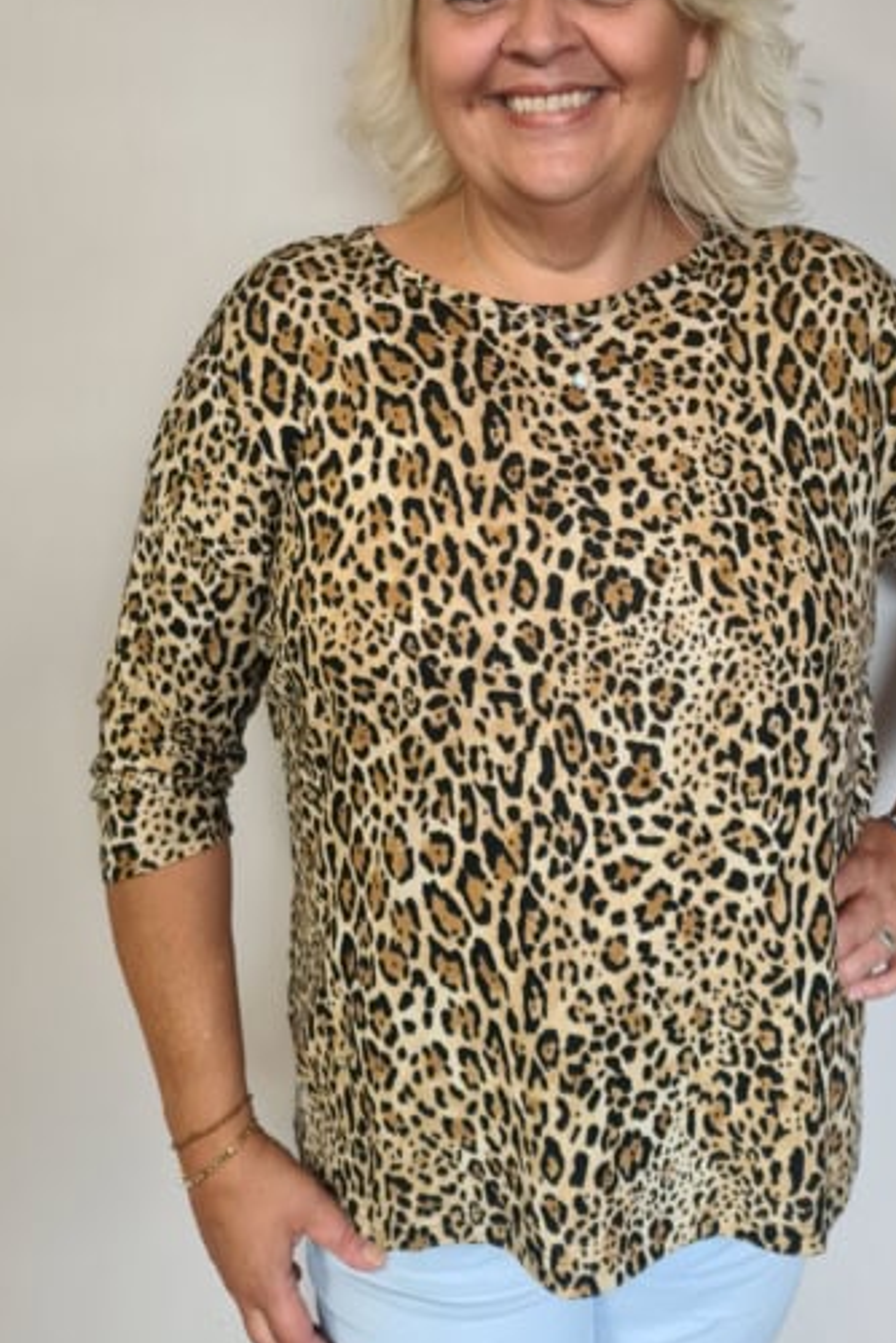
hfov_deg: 36.8
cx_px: 531
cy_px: 508
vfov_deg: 52.6
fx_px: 1344
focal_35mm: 36
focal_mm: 5.4
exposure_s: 1/50
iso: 200
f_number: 1.8
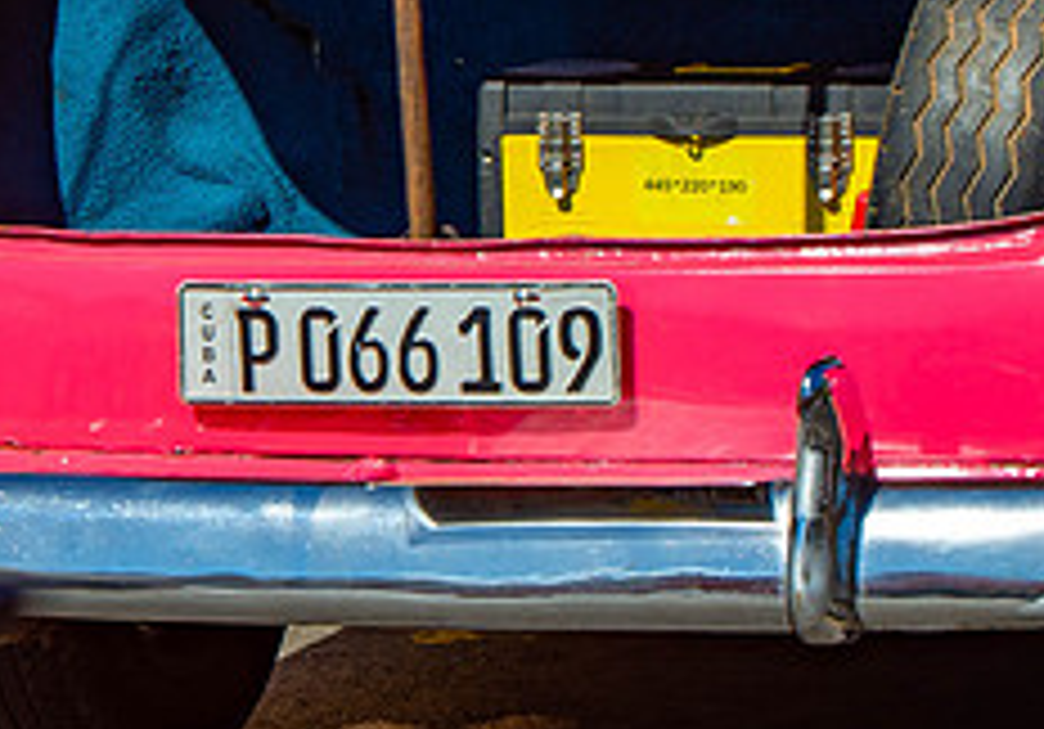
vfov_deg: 5.1
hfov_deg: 7.3
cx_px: 298
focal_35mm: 279
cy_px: -22
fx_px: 8210
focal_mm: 90
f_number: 9
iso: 100
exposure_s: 1/320
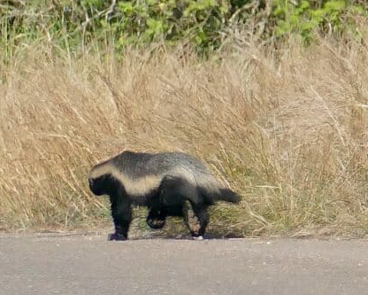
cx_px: 47
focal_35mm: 1383
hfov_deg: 1.4
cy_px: 130
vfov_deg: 1.1
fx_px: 15066
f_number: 4
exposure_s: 1/4000
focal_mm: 146
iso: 640
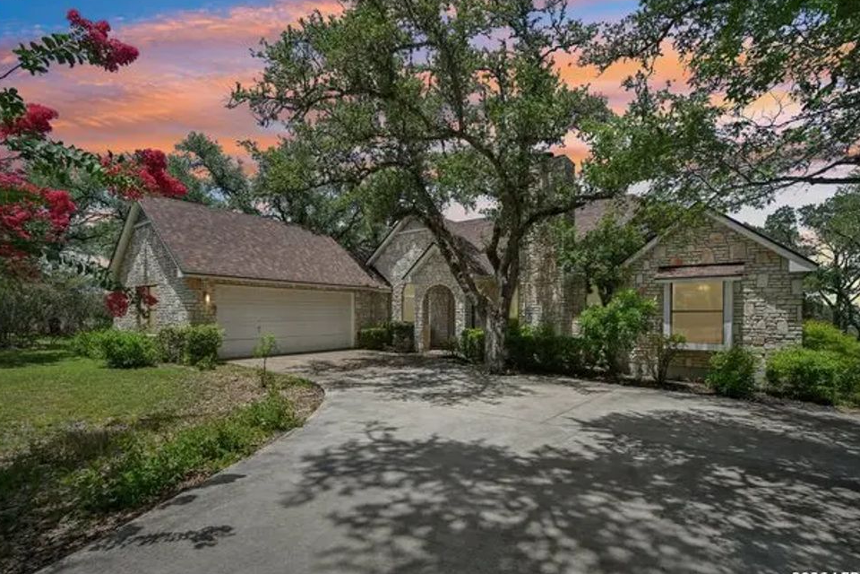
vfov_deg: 73.7
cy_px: 278
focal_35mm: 16
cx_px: 447
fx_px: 382
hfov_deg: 96.7
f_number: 8
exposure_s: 1/1000
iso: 400
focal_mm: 10
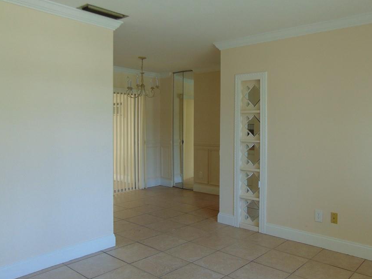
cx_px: 201
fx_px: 322
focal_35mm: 30
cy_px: 139
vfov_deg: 46.8
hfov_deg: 59.9
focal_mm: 4.5
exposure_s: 1/30
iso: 100
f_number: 3
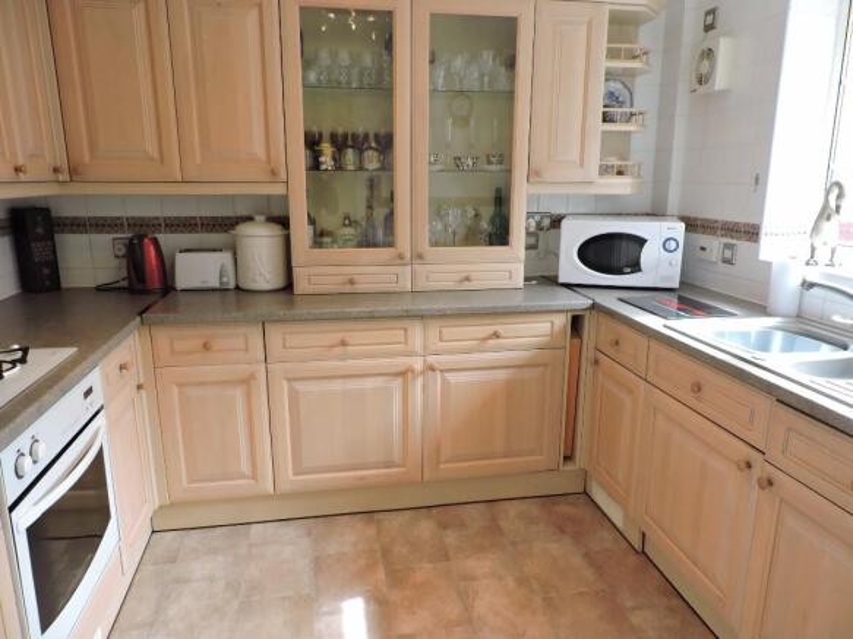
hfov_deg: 71.6
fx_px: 591
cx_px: 426
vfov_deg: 56.8
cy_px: 320
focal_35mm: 24
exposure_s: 1/30
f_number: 3
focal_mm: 4.3
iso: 125
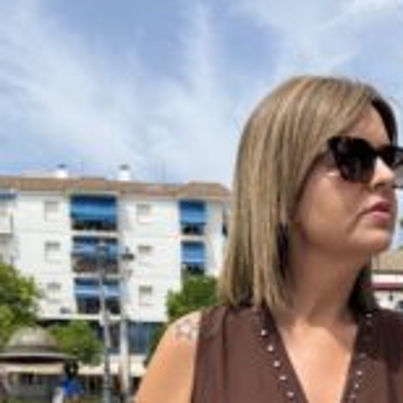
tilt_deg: -9.9
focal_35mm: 55
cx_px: 288
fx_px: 724
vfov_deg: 28.1
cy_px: 453
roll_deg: -0.4
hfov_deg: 30.7
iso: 80
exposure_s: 1/4673
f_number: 1.78
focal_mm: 6.76
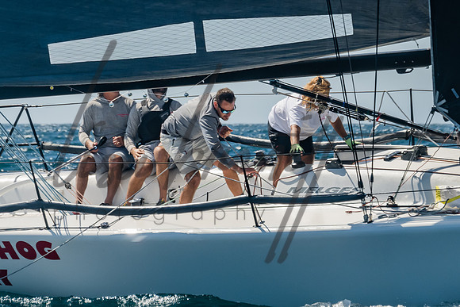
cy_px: 85
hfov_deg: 6.8
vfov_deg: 4.5
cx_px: 186
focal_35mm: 303
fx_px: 3866
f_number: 6.3
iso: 160
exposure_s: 1/500
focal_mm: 115
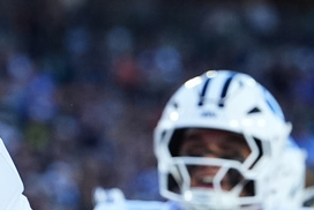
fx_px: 5745
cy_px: 239
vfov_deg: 2.1
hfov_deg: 3.1
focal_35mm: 658
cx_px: -275
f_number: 2.8
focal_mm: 117
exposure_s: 1/3200
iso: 1600
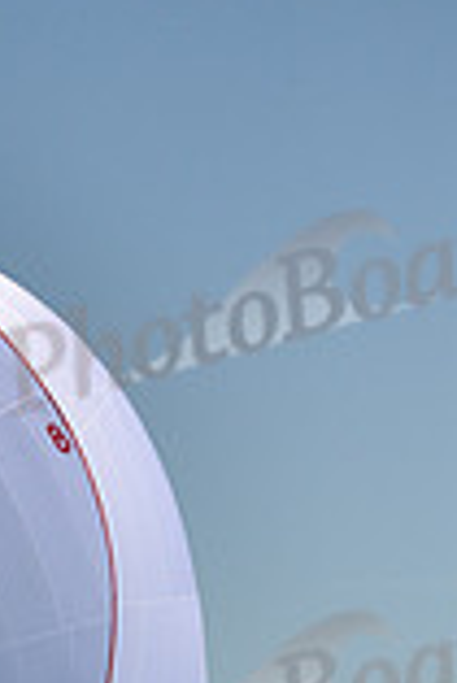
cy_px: 992
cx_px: -220
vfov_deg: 7.8
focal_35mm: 258
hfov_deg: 5.3
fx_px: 4902
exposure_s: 1/8000
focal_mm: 70
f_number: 3.5
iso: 320
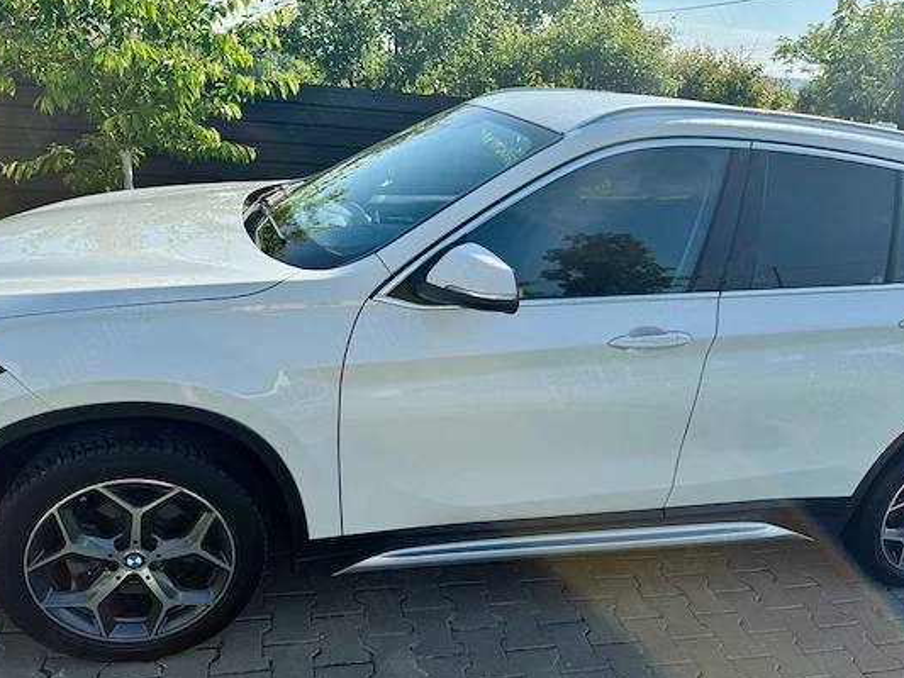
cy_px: 334
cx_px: 460
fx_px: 705
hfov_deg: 65.3
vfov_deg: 51.4
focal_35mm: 27
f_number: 1.78
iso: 80
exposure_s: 1/3145
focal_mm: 6.76
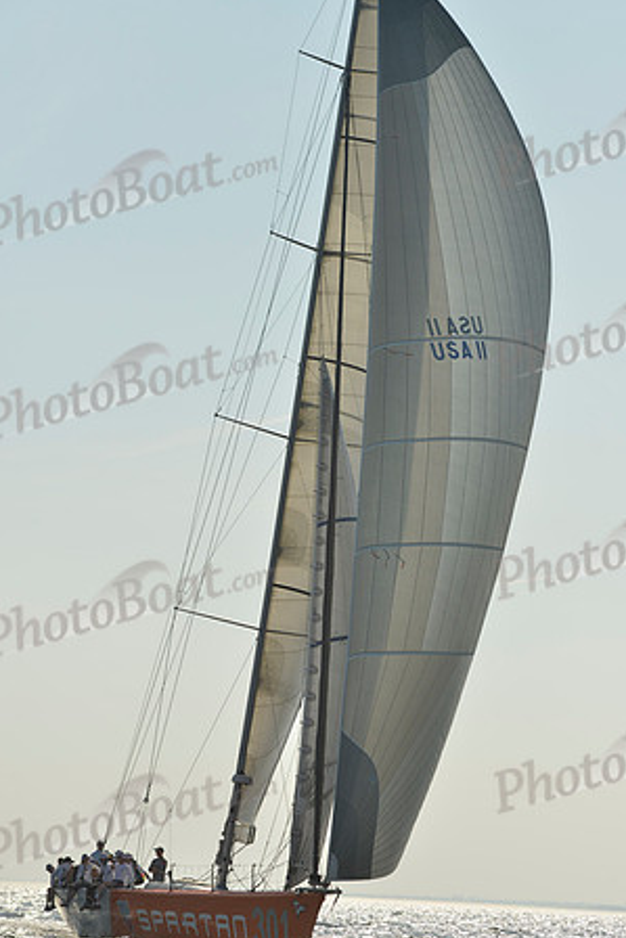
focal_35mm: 127
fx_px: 3310
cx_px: 386
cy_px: 467
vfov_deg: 16.1
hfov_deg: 10.8
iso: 200
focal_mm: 98
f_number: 5.6
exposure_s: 1/3200
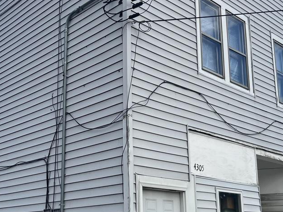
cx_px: 123
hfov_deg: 36.1
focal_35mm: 53
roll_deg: +0.2
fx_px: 433
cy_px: 138
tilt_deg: +13.6
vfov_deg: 27.4
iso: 50
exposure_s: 1/2994
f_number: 1.5
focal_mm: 5.7
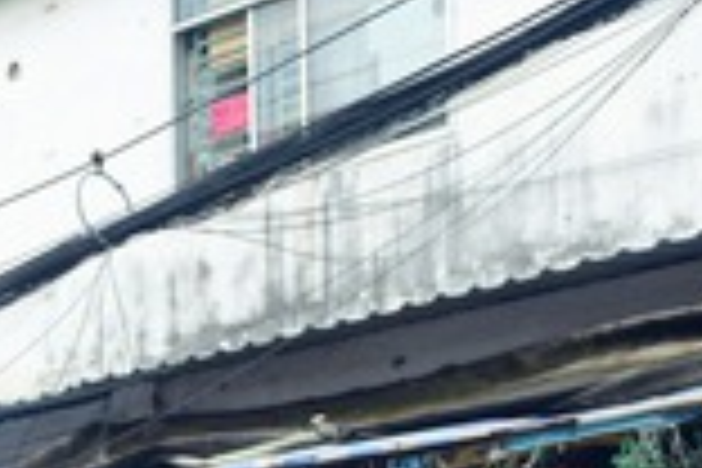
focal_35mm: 119
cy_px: 853
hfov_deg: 16.2
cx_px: -243
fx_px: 2320
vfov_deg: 10.8
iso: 200
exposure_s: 1/200
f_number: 3.5
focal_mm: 29
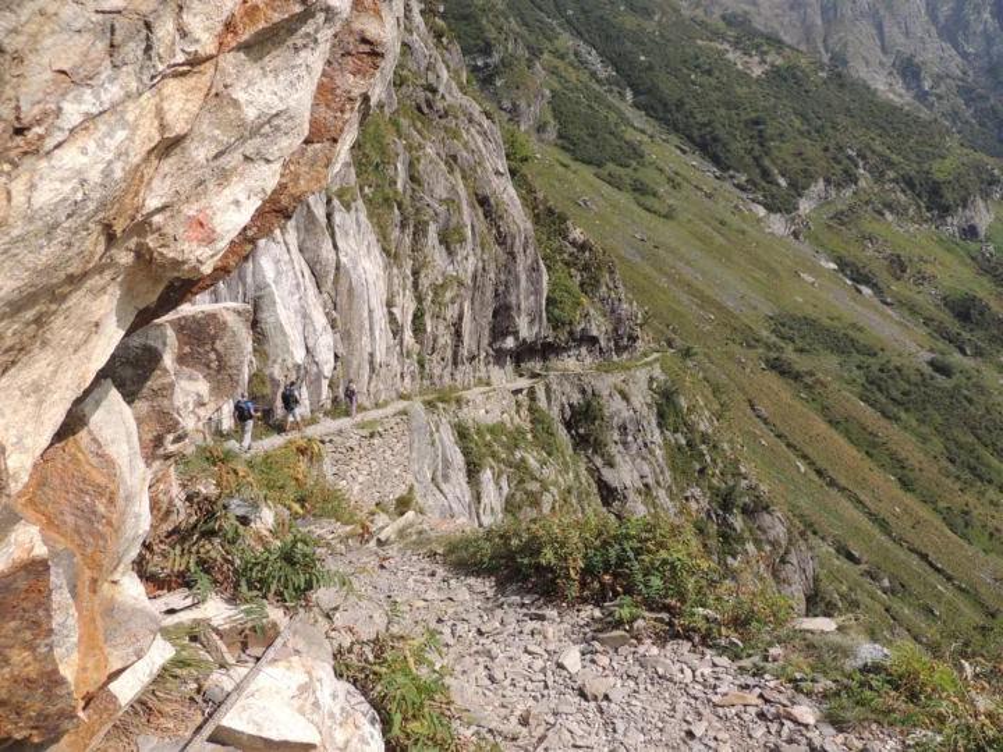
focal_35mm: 24
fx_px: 695
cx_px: 502
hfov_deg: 71.6
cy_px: 376
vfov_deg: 56.8
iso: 100
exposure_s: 1/1000
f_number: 3
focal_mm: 4.3
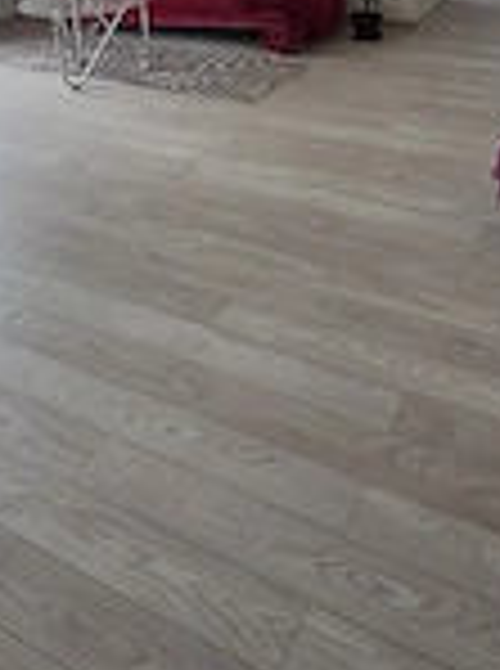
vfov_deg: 48.8
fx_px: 677
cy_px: 108
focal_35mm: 35
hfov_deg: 40.5
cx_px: 266
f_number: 1.9
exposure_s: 1/101
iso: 160
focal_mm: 2.2
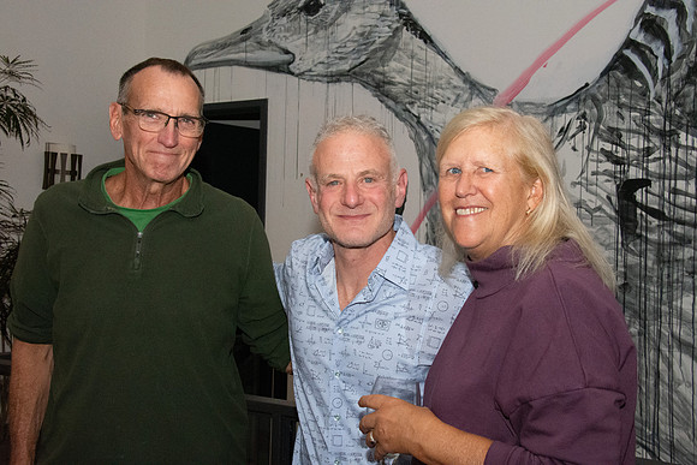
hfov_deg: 35.0
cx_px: 348
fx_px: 1104
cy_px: 232
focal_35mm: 57
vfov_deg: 23.8
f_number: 14
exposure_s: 1/160
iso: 5000
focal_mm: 38
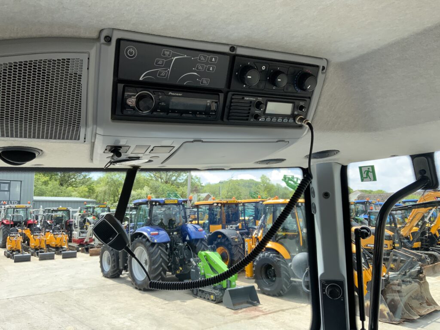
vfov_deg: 48.2
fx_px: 369
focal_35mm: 29
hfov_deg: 61.7
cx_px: 220
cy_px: 165
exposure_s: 1/409
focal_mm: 3
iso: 16
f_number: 1.8
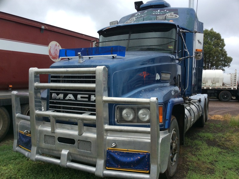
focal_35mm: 33
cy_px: 90
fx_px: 228
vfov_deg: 42.9
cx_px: 120
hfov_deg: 55.4
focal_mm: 3.3
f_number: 2.4
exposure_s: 1/733
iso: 32
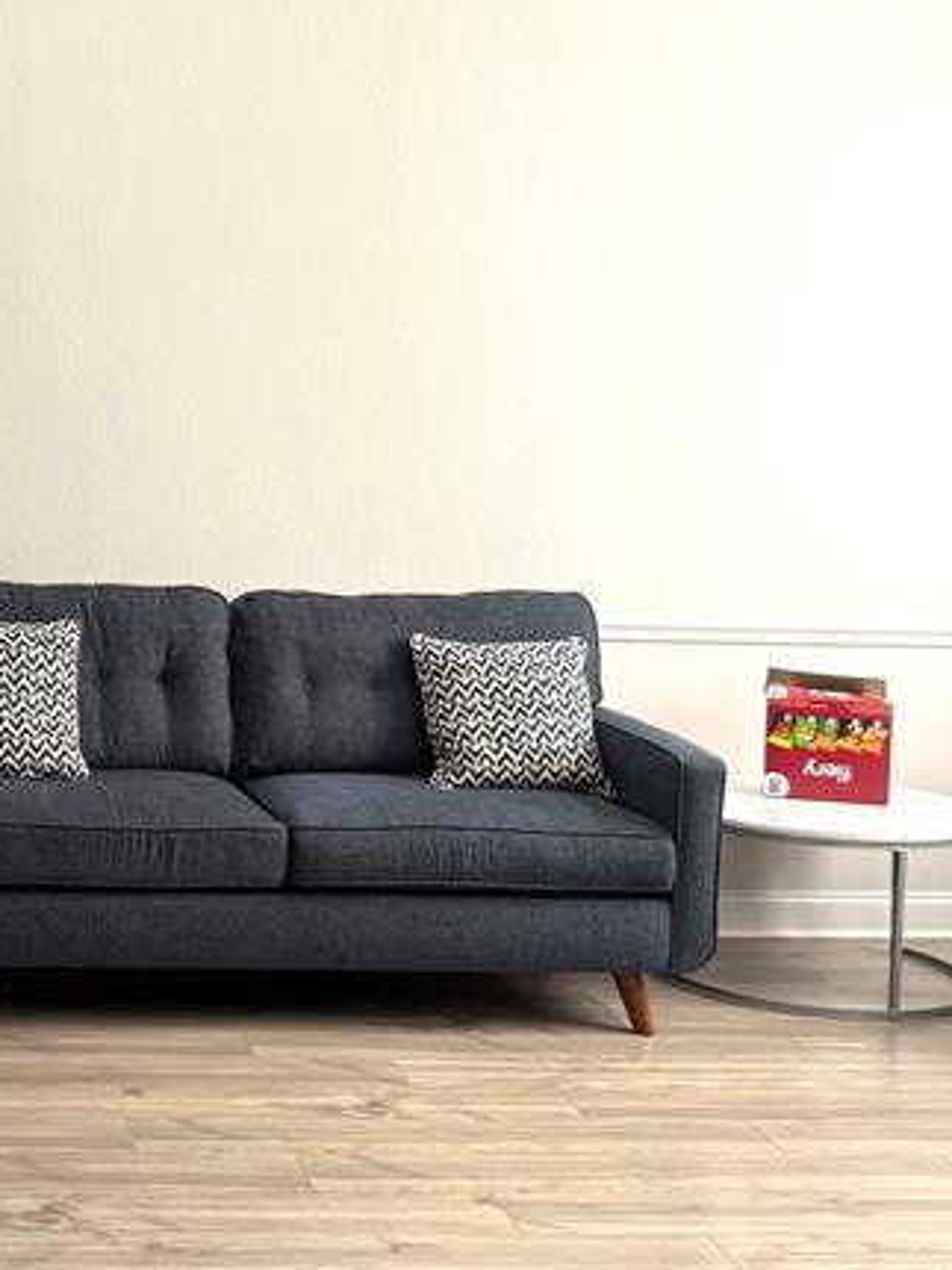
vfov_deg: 33.6
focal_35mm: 57
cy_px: 486
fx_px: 2091
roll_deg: -1.8
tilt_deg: -2.0
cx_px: 12
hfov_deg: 24.5
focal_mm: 6.76
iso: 64
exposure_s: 1/179
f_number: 1.78
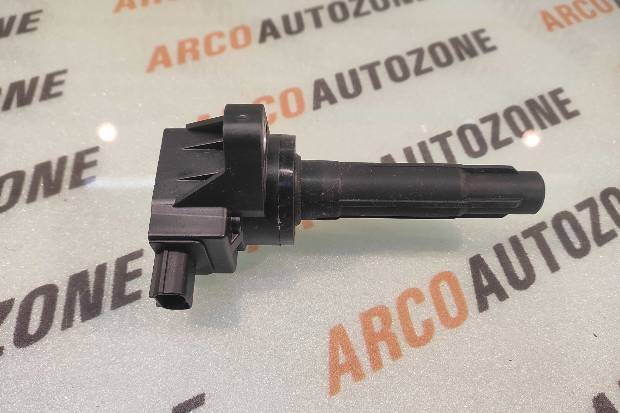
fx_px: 327
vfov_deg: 64.4
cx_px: 312
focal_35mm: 19
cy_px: 230
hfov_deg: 86.9
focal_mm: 4.74
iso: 266
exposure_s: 1/50
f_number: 1.79
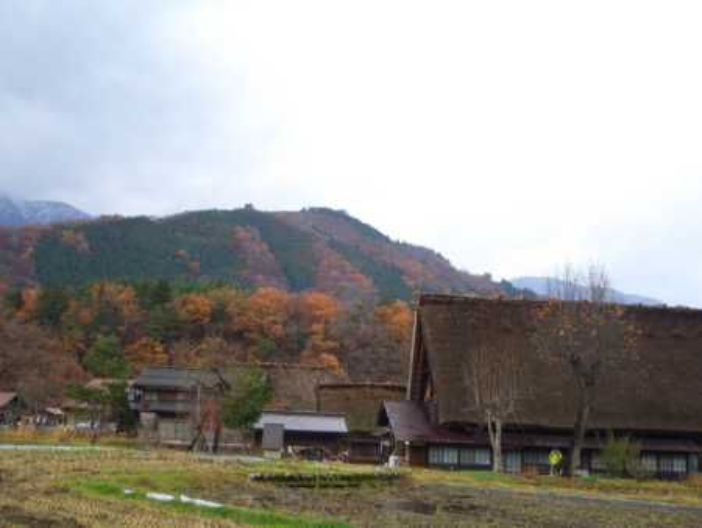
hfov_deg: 45.8
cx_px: 351
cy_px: 264
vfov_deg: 35.2
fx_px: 832
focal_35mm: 41
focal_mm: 6.8
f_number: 2.8
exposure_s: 1/100
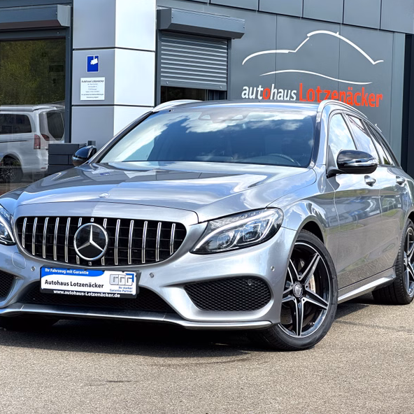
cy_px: 205
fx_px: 1245
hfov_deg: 18.9
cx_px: 180
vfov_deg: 18.9
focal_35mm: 92
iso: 32
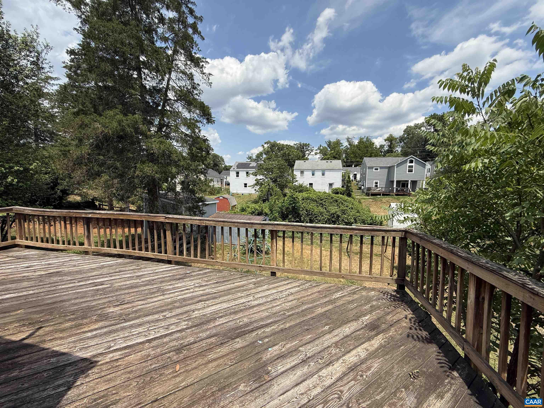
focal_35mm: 14
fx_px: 220
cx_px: 272
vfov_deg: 85.7
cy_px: 204
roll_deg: -0.1
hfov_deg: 102.1
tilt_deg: -4.3
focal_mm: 2.22
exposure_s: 1/1901
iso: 50
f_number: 2.2
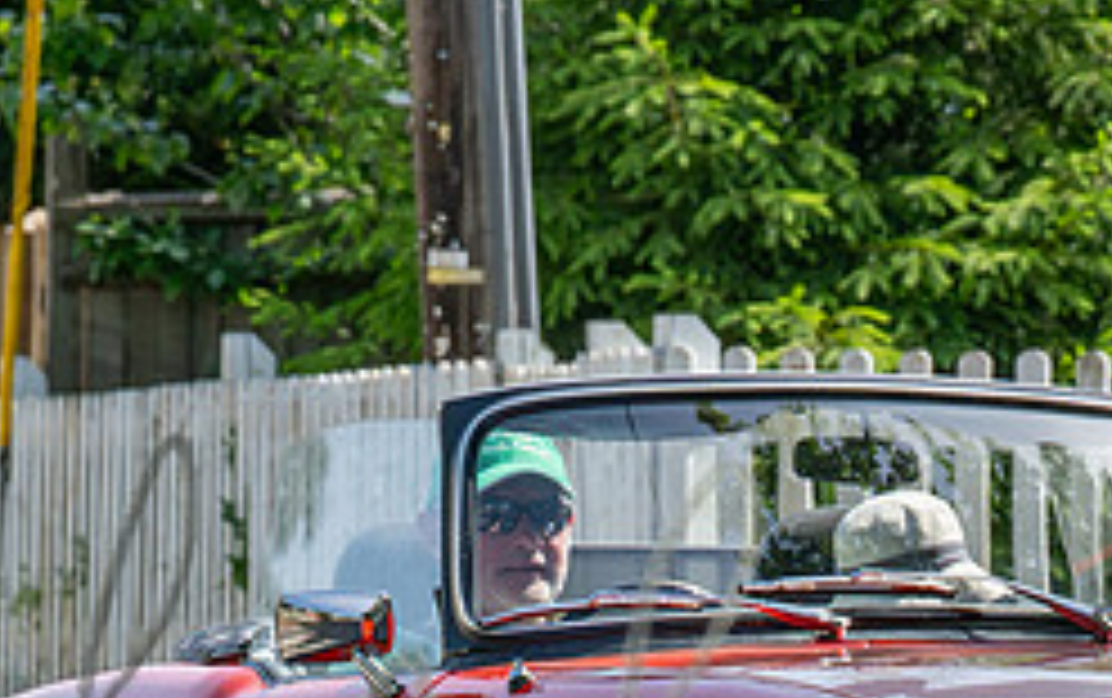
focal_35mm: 379
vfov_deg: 3.5
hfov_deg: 5.5
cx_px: 1218
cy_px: 1076
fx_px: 11499
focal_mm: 70
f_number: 5
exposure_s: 1/2000
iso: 200
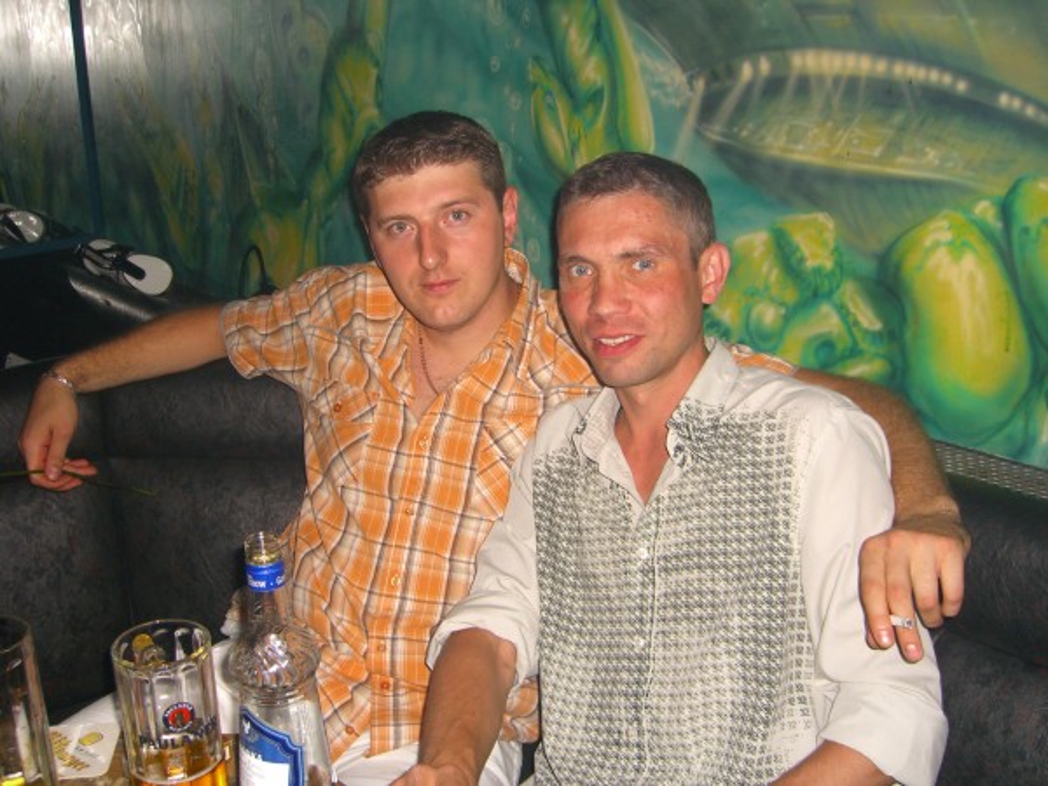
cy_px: 393
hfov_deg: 49.0
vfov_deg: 37.7
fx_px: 1150
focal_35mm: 38
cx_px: 524
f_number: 2.8
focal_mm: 7.9
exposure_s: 1/60
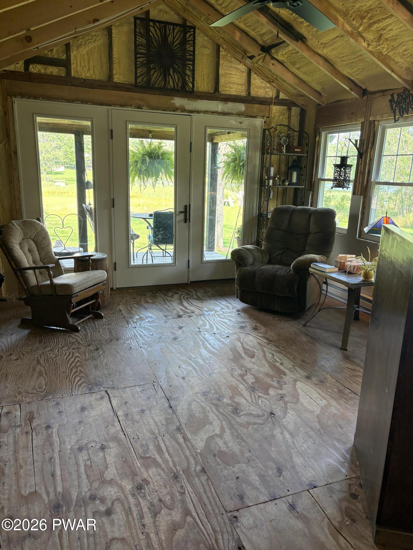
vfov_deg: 67.3
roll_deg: -1.4
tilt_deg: -13.2
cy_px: 275
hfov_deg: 53.1
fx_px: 414
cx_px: 206
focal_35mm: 26
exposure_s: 1/80
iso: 125
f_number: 1.6
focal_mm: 5.96
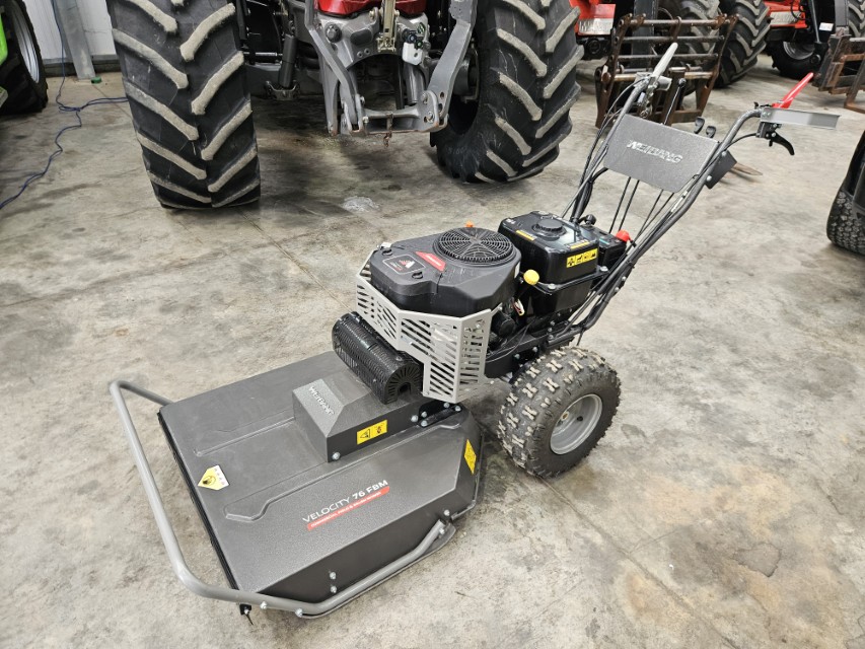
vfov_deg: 58.9
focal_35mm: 23
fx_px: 575
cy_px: 324
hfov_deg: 73.9
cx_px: 432
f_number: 1.8
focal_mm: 5.4
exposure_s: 1/180
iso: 160
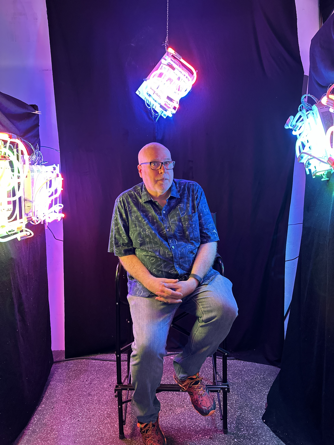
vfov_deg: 71.6
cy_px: 222
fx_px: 309
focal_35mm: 24
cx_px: 167
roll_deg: +0.6
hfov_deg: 56.8
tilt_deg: -4.4
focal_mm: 6.86
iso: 640
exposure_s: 1/40
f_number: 1.78
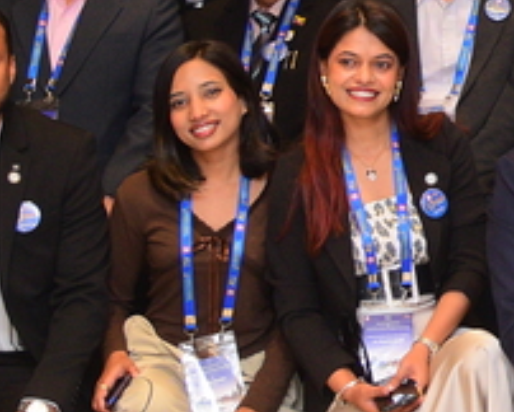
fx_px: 2040
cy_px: -179
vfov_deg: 11.1
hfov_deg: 13.3
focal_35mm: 134
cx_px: 854
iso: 1250
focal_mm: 24
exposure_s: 1/160
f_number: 4
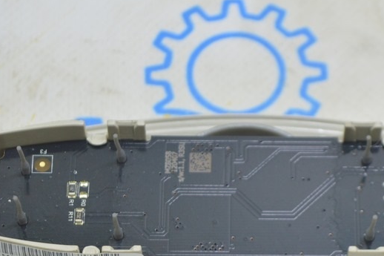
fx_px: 1738
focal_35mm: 163
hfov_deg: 12.6
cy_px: 213
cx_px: 251
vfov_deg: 8.4
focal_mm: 55
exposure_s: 1/20
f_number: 5.6
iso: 400
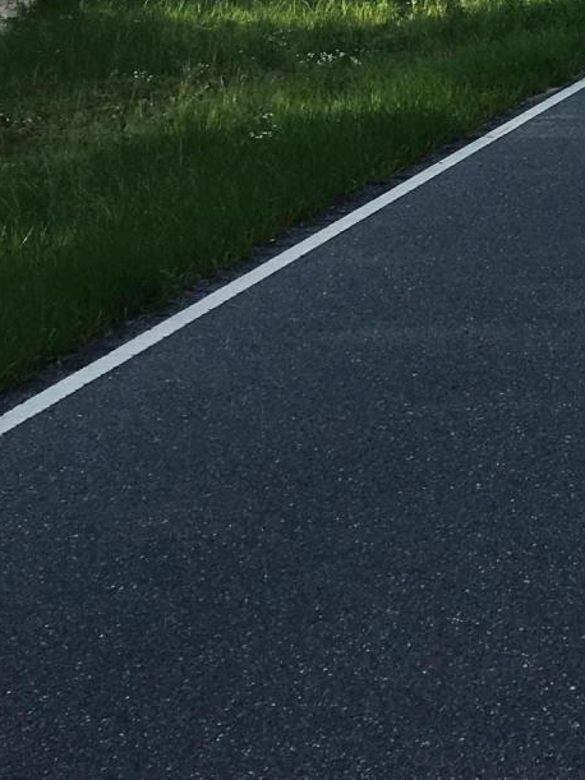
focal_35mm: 95
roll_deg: -2.2
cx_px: 883
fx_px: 2141
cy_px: -264
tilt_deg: +3.4
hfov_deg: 14.5
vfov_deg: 19.0
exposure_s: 1/801
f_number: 2.2
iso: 25
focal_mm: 4.15
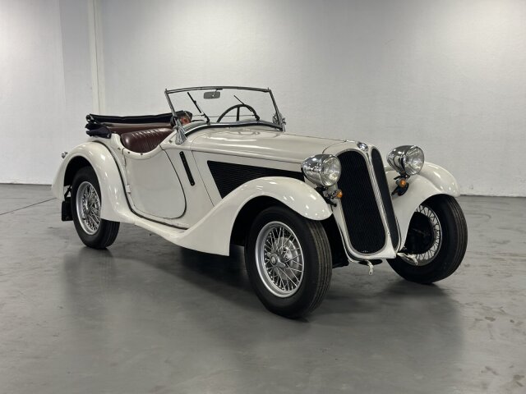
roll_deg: +0.5
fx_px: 729
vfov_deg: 30.3
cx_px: 263
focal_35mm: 48
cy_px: 197
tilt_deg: -9.2
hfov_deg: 39.7
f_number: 1.78
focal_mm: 6.86
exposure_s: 1/100
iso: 160
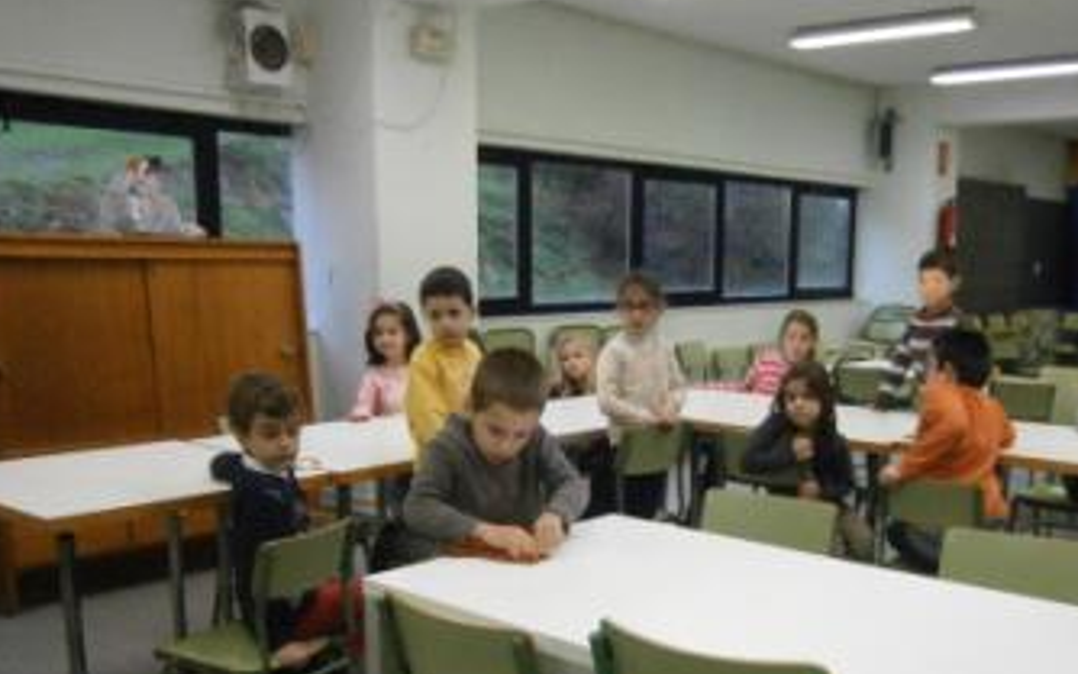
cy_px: 490
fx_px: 1087
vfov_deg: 33.9
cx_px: 642
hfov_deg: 52.4
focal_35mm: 37
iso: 800
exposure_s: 1/200
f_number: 2.8
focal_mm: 4.7
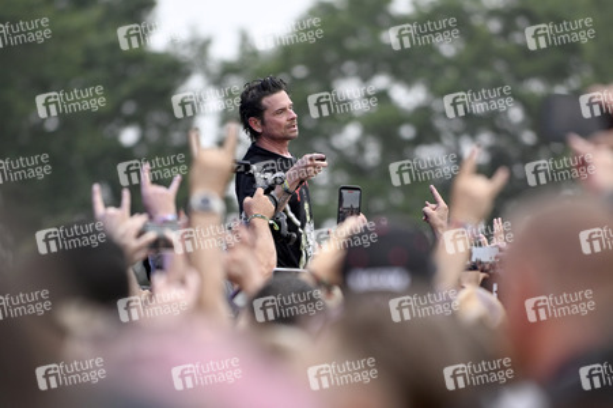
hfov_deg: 10.3
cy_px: 204
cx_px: 306
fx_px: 3403
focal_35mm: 200
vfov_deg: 6.9
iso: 320
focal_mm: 200
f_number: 2.8
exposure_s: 1/500
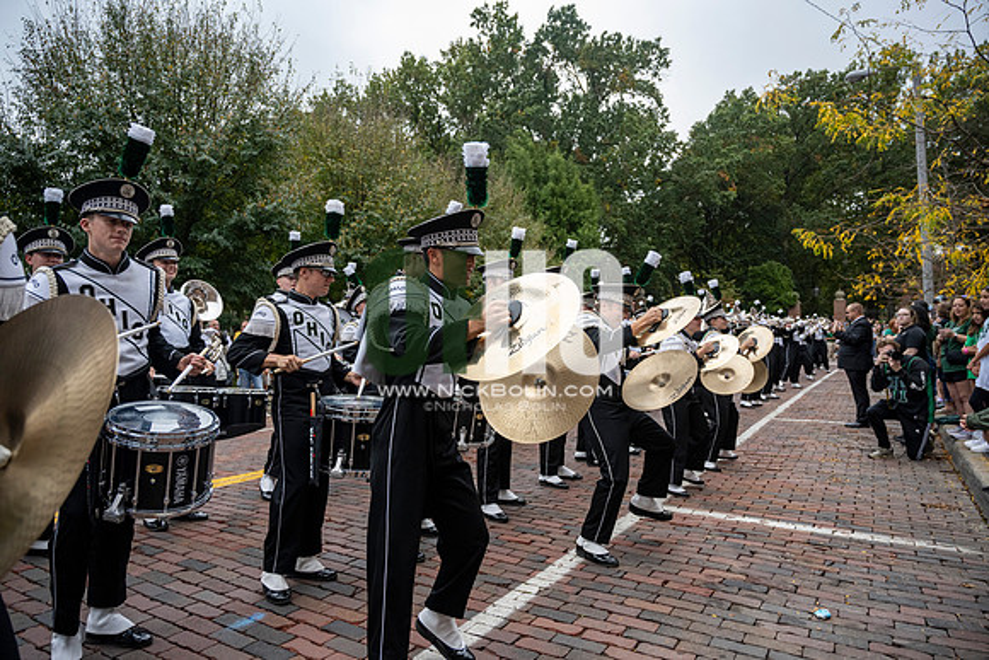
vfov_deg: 53.2
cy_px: 330
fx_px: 659
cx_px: 494
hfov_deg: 73.7
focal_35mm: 24
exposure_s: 1/1600
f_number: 4
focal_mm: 24
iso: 640
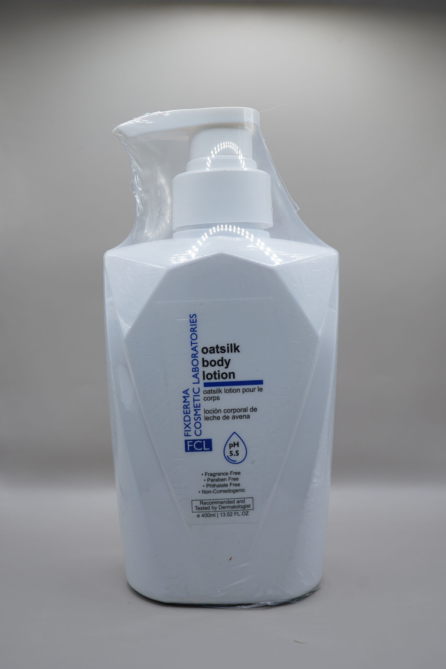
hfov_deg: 36.9
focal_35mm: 36
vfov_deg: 53.1
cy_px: 334
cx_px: 223
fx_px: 669
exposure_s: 1/80
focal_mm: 24
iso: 160
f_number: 6.3
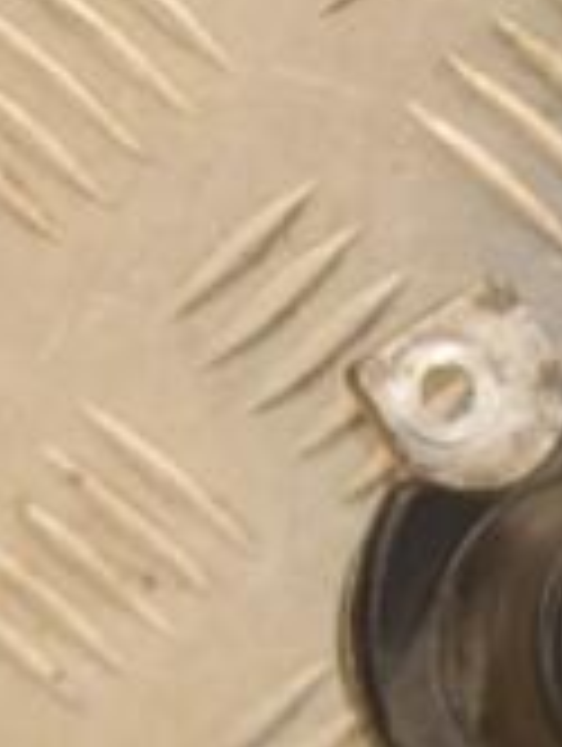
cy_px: 864
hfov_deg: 3.2
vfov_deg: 4.2
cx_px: 589
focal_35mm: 468
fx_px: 10105
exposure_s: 1/160
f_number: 5.6
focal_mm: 90
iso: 800
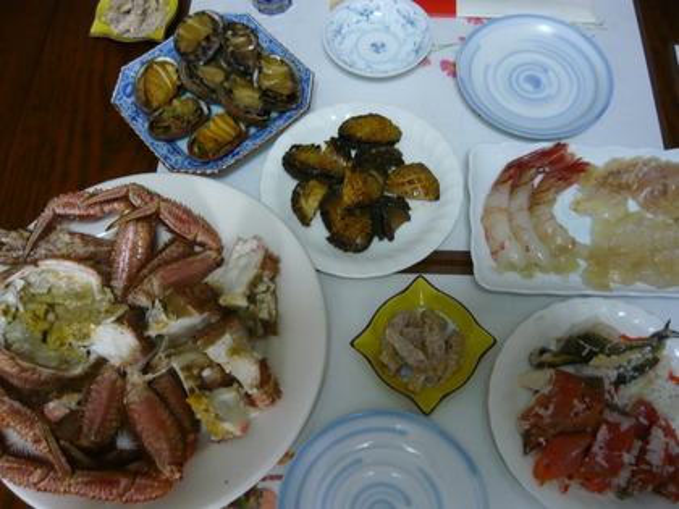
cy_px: 254
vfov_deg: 42.9
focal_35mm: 33
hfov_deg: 55.4
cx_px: 340
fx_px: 647
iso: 200
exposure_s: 1/30
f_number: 2.8
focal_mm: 5.5
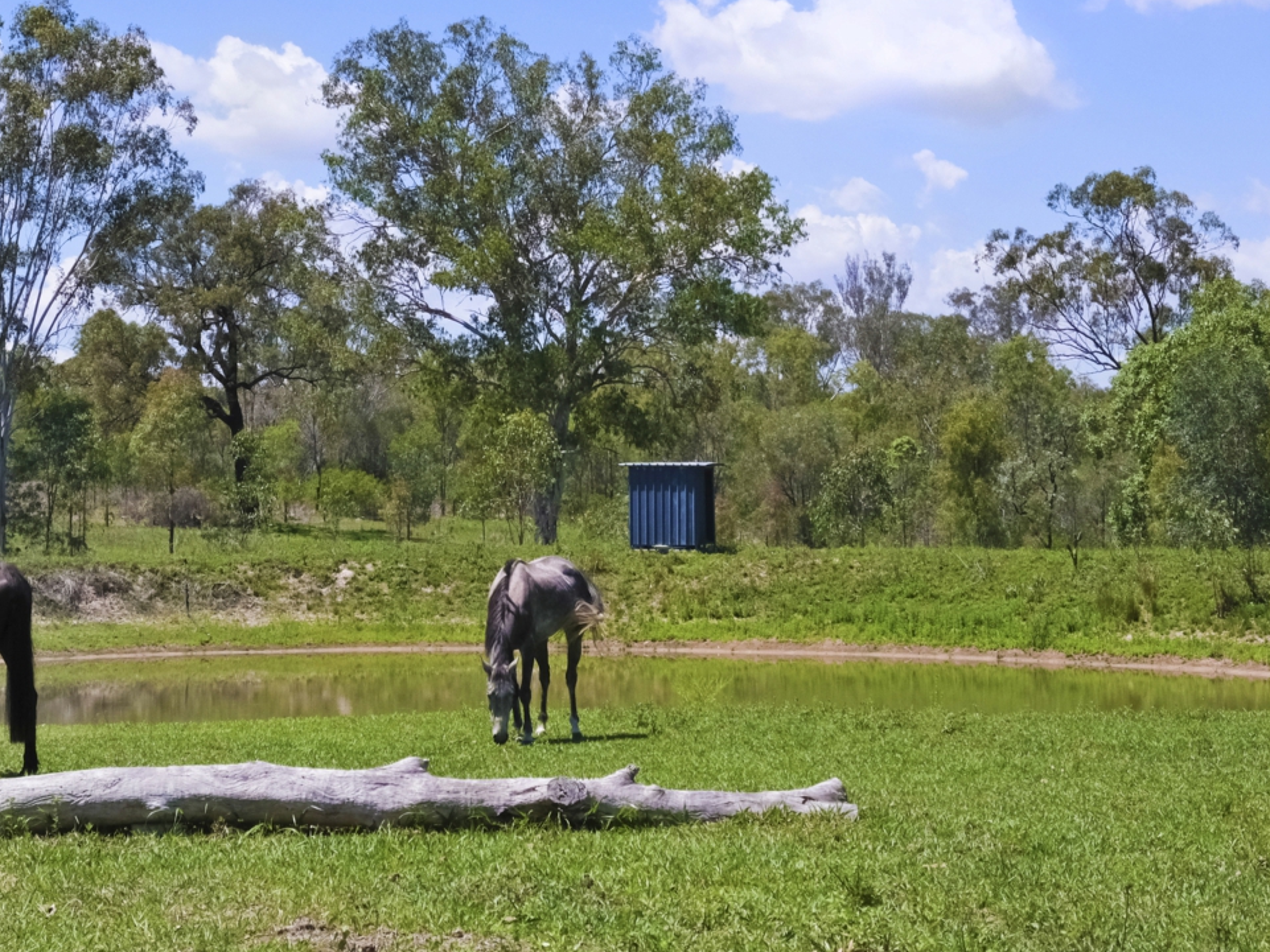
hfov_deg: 27.0
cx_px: 509
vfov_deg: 20.3
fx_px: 2642
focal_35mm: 72
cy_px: 256
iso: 1600
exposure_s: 1/3000
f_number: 10
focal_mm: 30.2
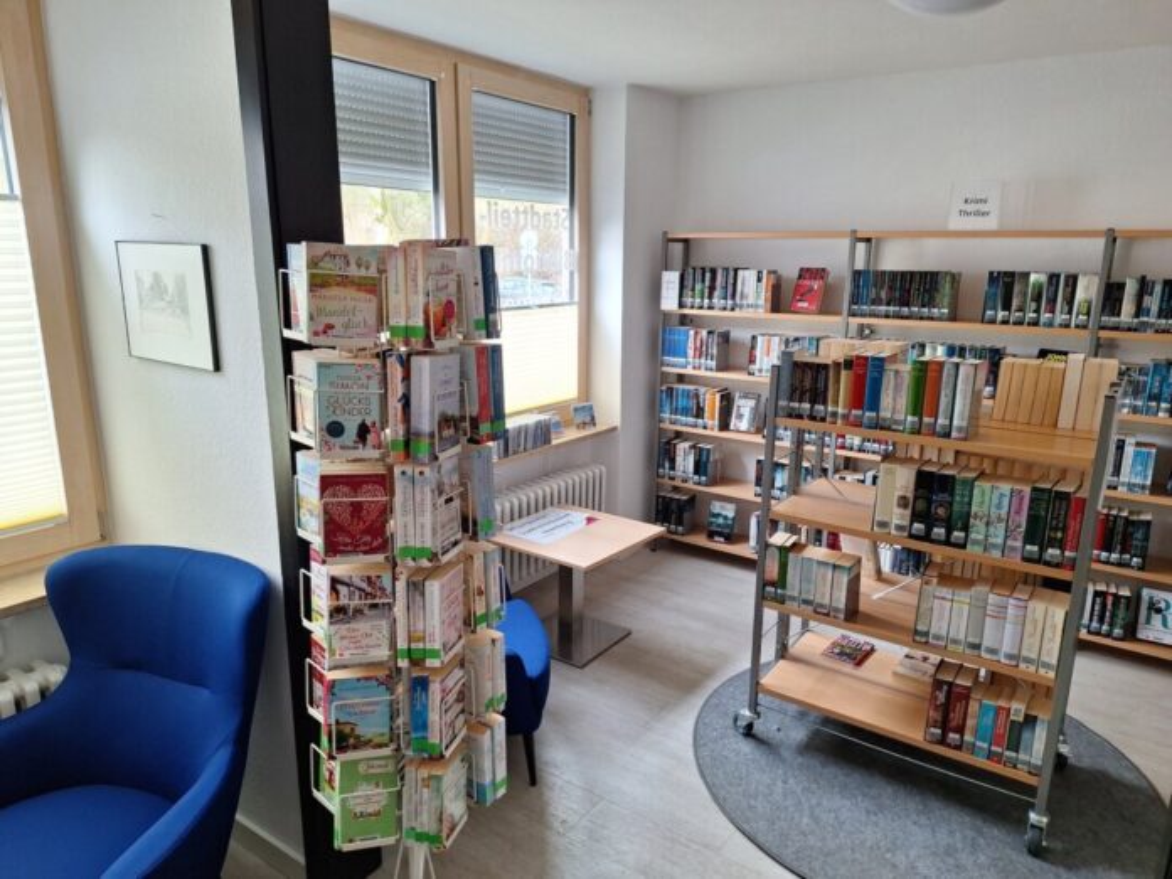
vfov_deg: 58.9
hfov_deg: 73.9
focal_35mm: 23
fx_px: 779
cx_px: 586
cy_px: 440
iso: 64
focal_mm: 5.54
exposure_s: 1/50
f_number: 1.8
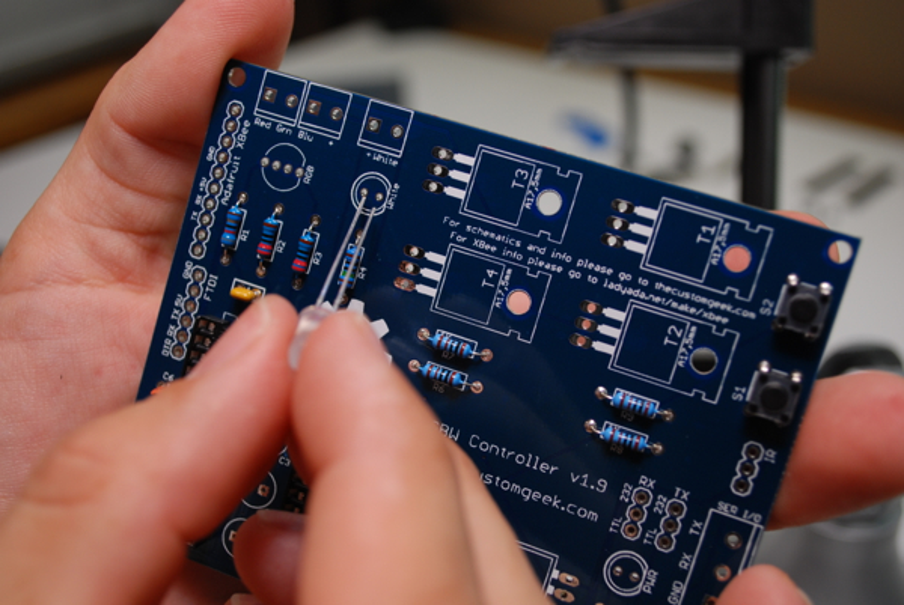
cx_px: 452
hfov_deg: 43.5
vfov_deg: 30.0
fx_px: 1132
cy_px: 302
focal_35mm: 45
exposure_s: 1/60
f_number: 4.8
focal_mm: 30
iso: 200
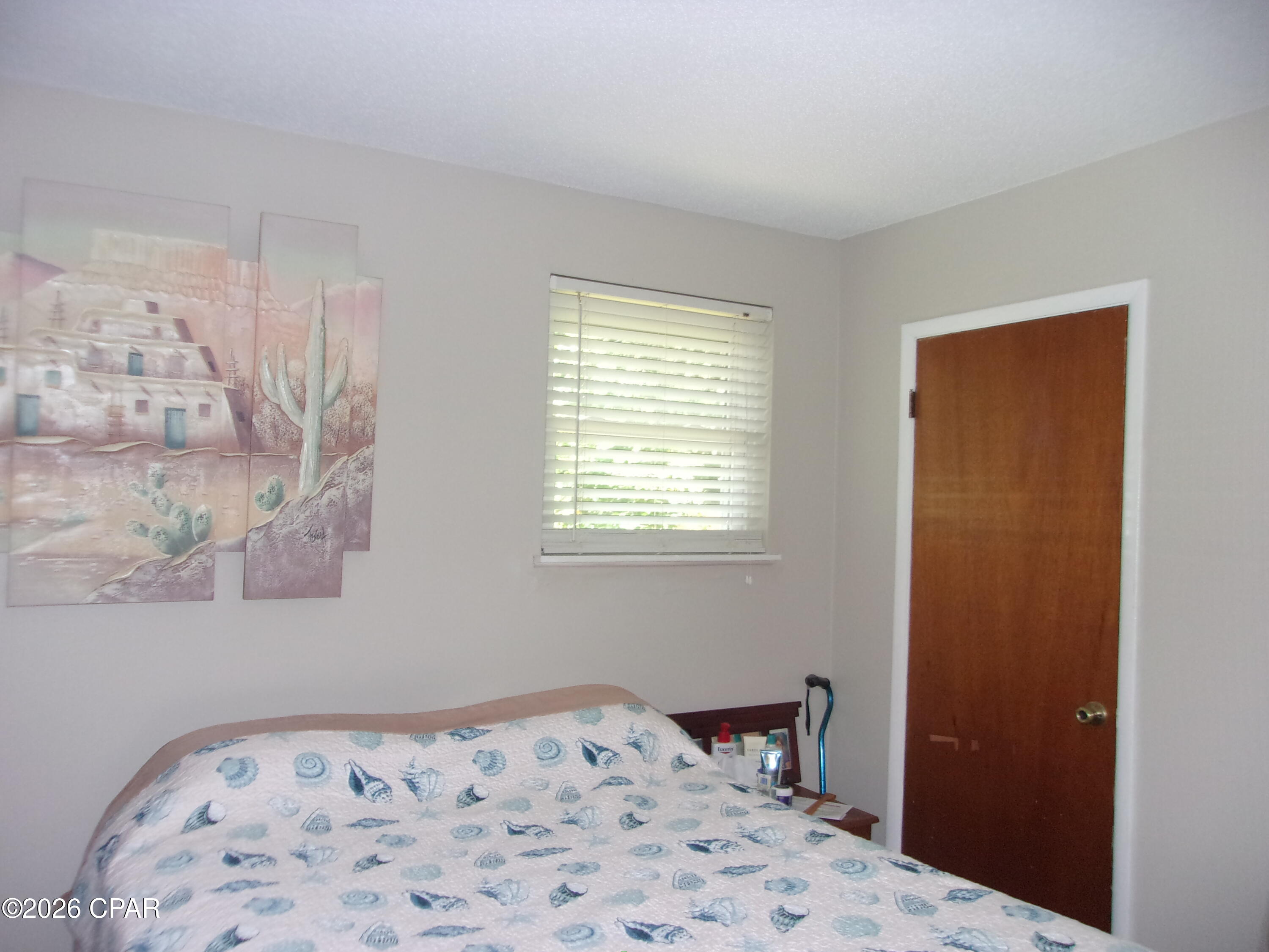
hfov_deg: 65.3
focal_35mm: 27
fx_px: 990
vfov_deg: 51.4
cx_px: 634
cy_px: 476
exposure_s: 1/34
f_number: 3
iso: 200
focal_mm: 4.9
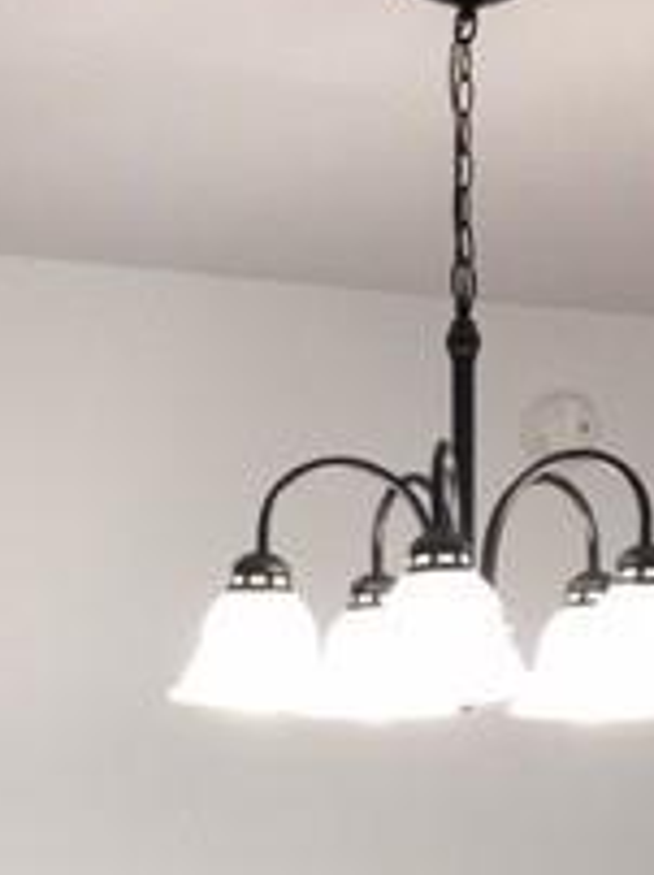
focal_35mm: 92
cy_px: 1261
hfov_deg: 16.0
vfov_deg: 19.1
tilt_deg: -10.8
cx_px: 381
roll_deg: -0.3
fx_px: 2322
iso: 25
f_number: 2.2
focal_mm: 4.15
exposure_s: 1/15
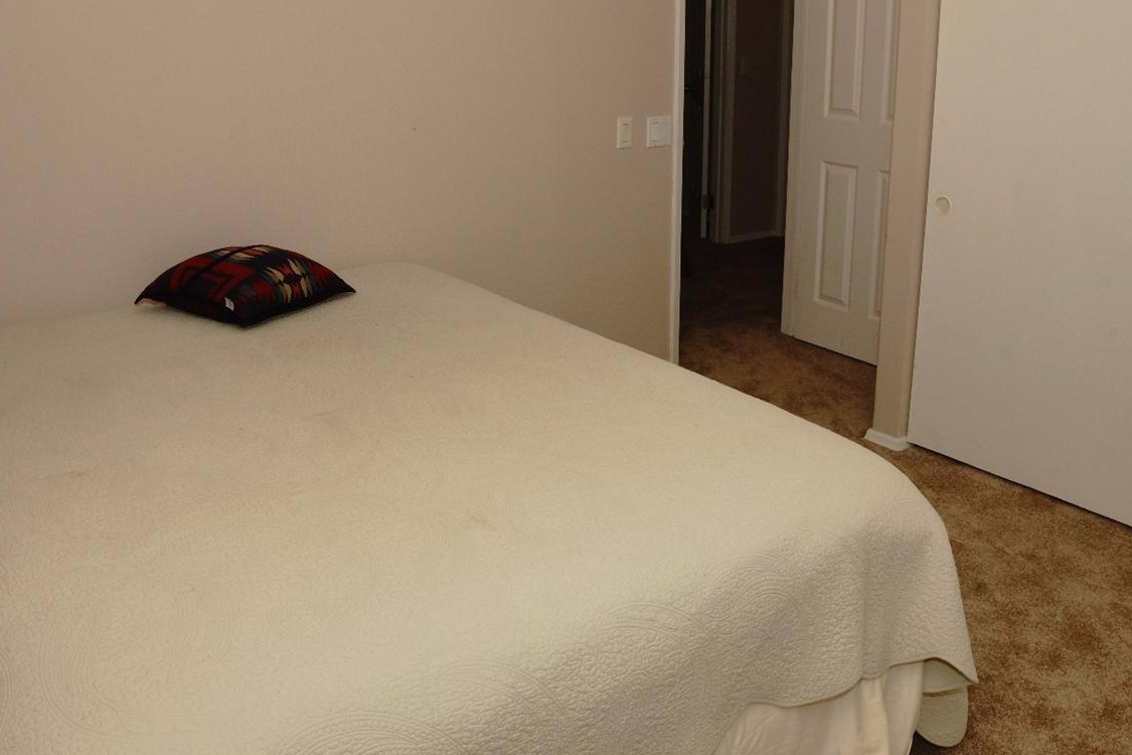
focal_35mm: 32
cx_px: 584
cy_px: 292
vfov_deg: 40.9
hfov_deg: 58.7
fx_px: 1006
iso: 500
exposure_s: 1/100
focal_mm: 16
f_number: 13
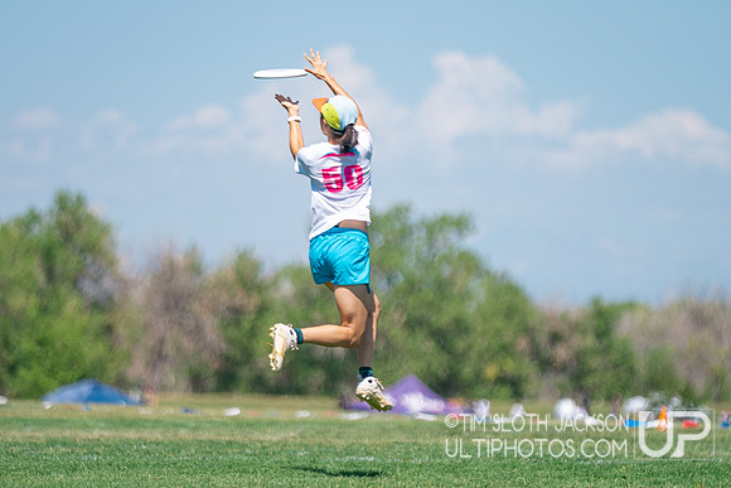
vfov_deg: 4.0
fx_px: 7029
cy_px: 212
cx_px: 383
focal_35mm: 346
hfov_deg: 6.0
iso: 200
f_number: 2.8
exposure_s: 1/3200
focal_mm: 200
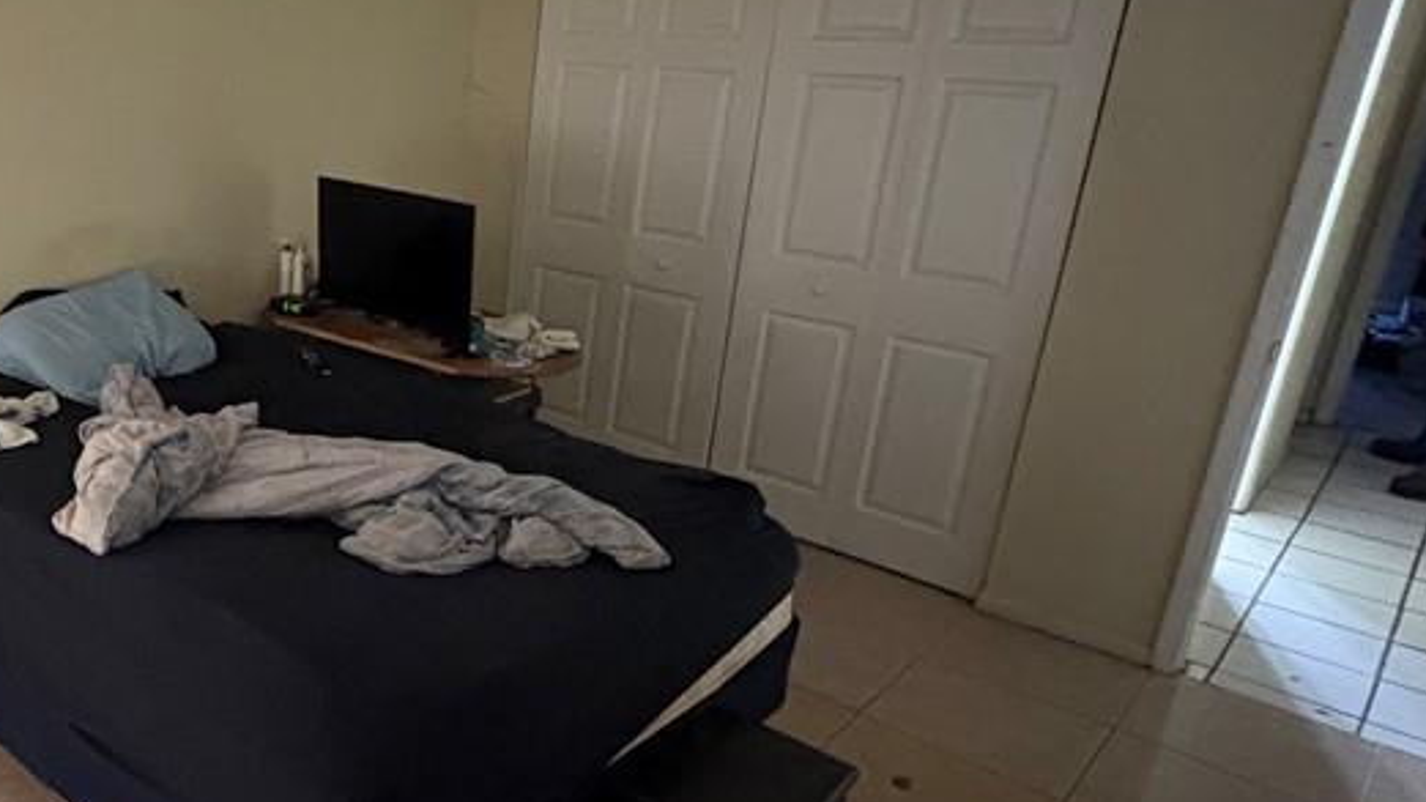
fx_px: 1134
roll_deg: -0.2
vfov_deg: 38.9
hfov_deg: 57.8
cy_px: 359
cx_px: 222
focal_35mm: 30
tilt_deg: -16.9
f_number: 2.2
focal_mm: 2.22
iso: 1600
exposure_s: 1/20
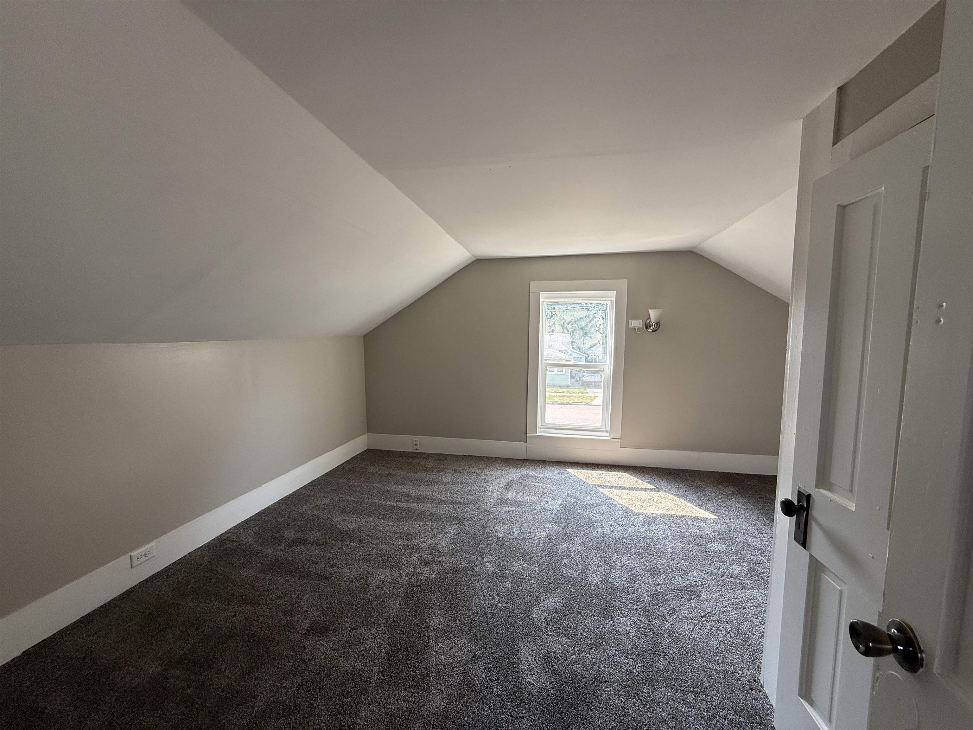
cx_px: 486
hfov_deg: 102.1
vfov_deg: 85.7
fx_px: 394
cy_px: 365
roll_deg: +0.1
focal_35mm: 14
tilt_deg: -4.6
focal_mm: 2.22
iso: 80
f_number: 2.2
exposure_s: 1/99
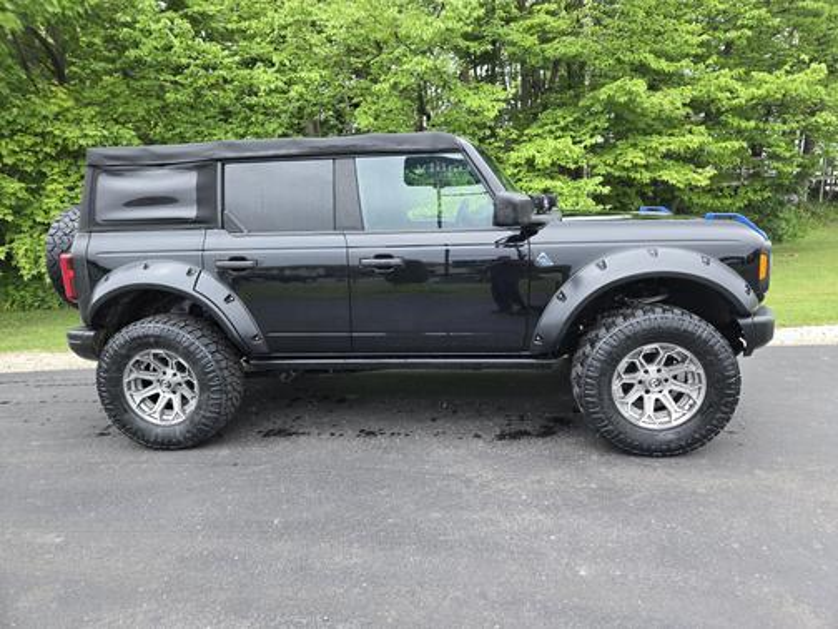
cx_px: 419
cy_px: 314
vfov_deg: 58.9
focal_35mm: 23
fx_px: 557
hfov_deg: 73.9
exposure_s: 1/864
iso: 80
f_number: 1.8
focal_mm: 5.4
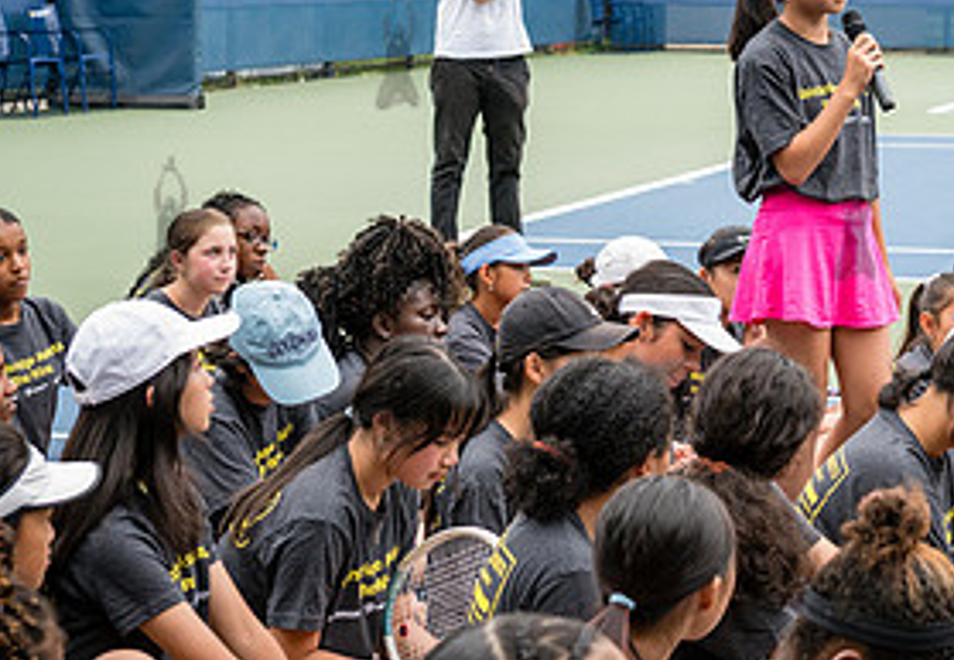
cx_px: 824
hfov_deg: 16.7
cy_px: 161
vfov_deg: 11.7
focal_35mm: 120
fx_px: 3217
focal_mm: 52
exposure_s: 1/200
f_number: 4.5
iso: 400
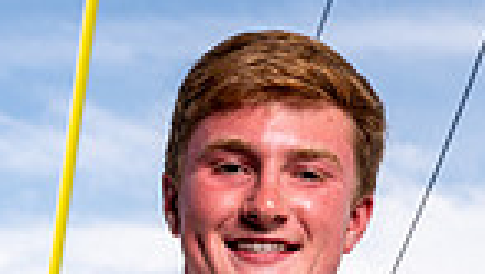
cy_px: 657
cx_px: 172
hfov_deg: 16.7
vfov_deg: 8.6
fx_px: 1648
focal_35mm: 128
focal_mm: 40
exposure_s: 1/125
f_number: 10
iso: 100
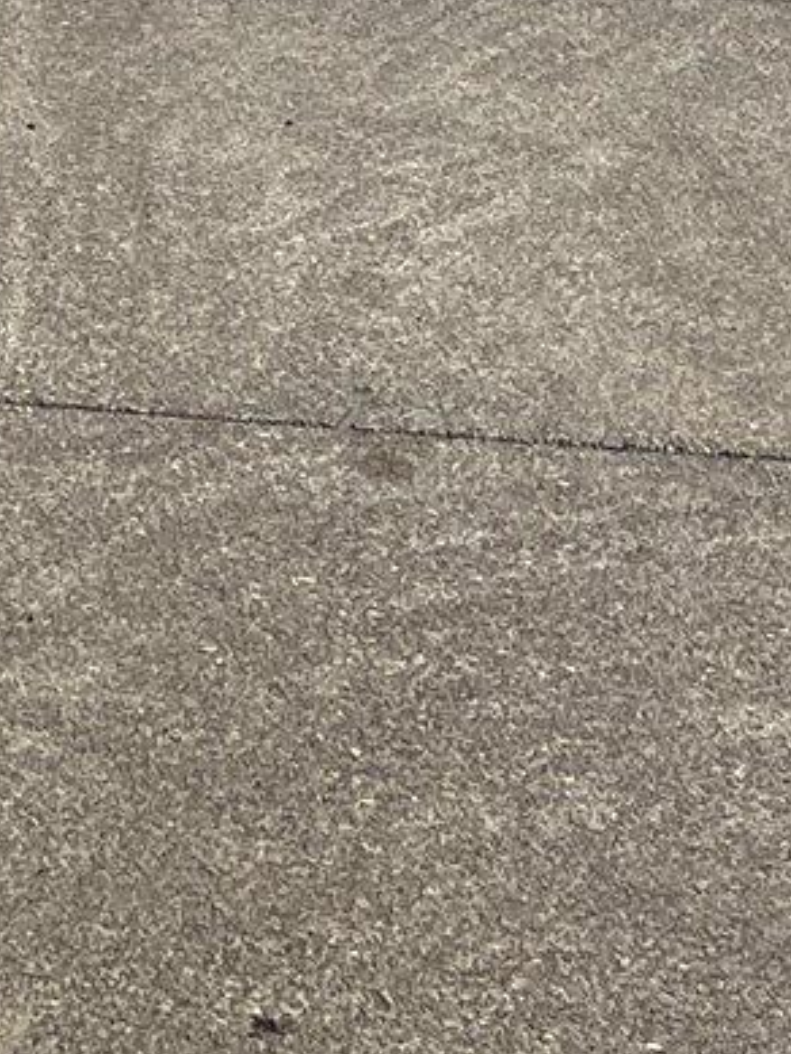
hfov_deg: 9.2
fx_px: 4689
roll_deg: -0.7
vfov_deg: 10.6
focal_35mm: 154
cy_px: -1661
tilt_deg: +9.4
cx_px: -588
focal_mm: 5.1
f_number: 1.6
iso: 50
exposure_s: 1/3876
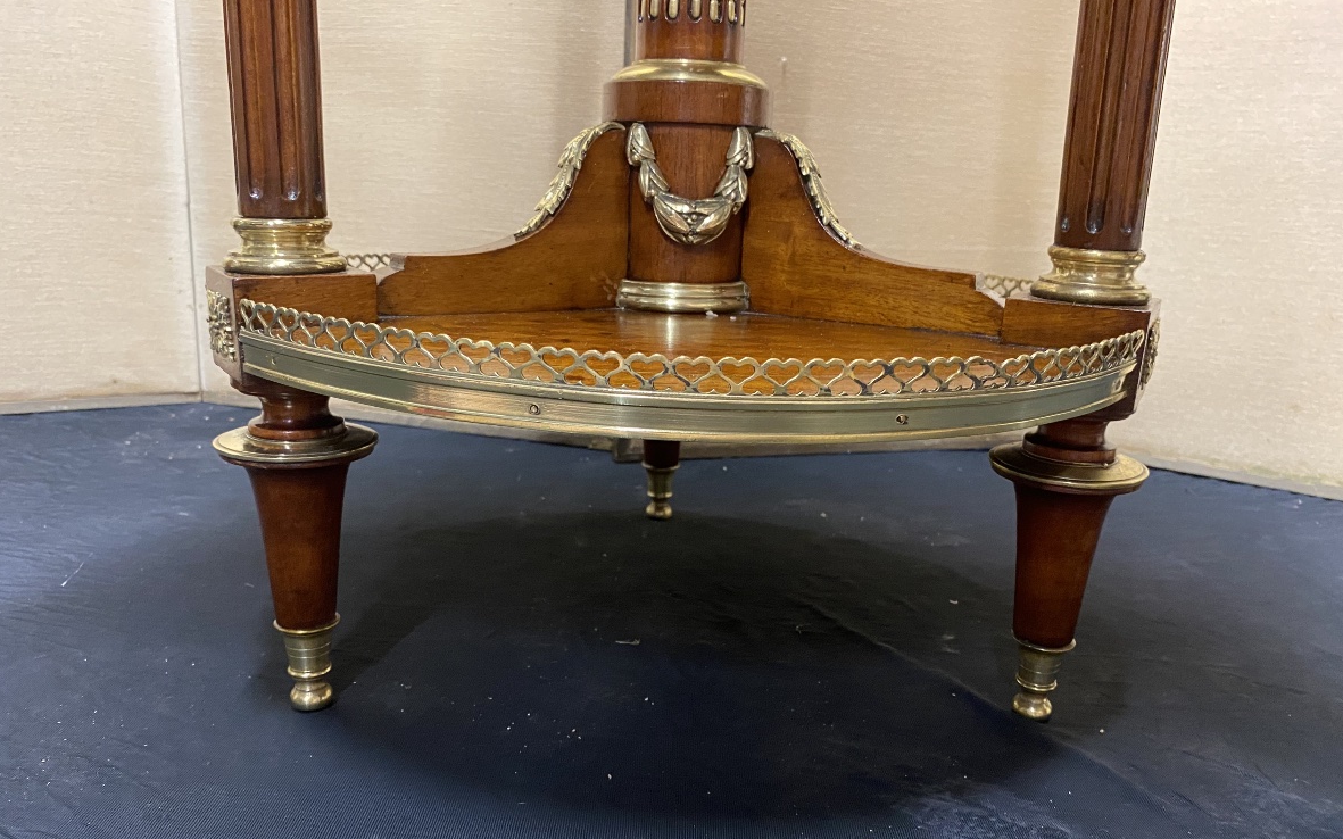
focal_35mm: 28
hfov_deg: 66.5
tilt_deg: -13.8
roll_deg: -3.9
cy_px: 489
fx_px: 1025
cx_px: 669
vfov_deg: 44.4
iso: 500
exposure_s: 1/33
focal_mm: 4.25
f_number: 1.8
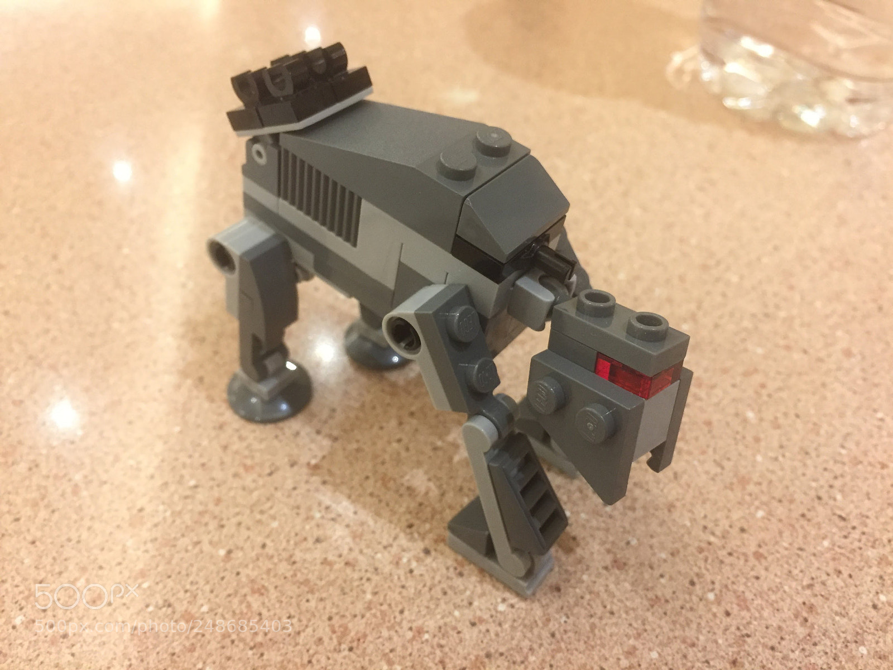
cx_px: 446
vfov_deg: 48.2
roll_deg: -4.1
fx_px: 748
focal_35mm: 29
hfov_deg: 61.7
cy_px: 335
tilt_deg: -43.1
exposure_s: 1/17
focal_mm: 4.15
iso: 250
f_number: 2.2
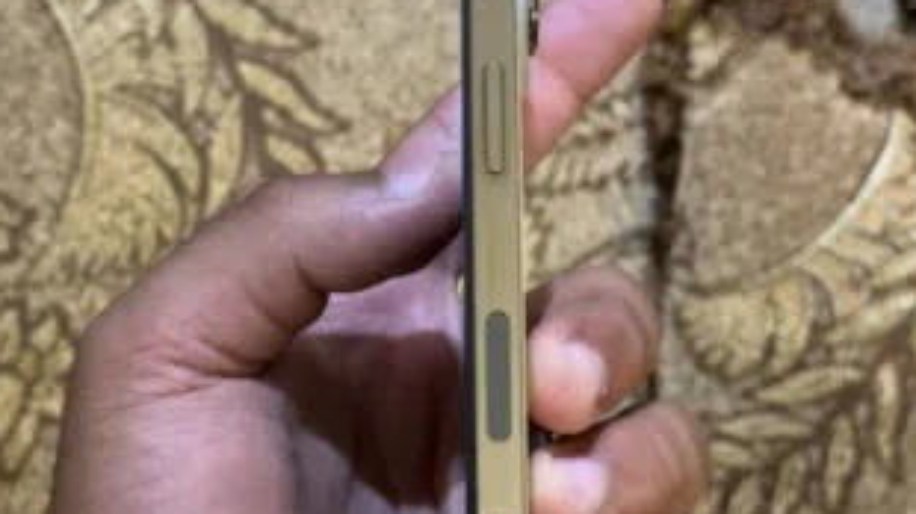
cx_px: 529
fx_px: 2185
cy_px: 229
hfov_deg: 23.7
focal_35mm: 90
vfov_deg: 13.4
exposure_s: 1/33
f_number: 1.78
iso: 320
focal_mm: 6.86
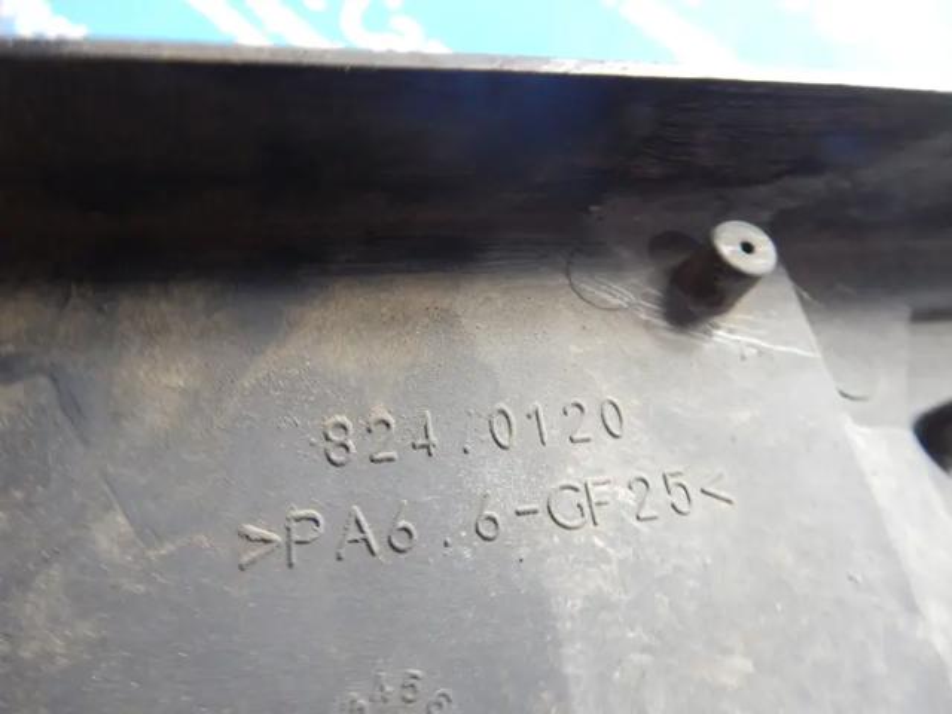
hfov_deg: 73.9
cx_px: 476
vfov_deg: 58.9
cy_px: 357
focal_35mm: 23
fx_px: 633
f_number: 3
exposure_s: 1/13
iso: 400
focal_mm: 4
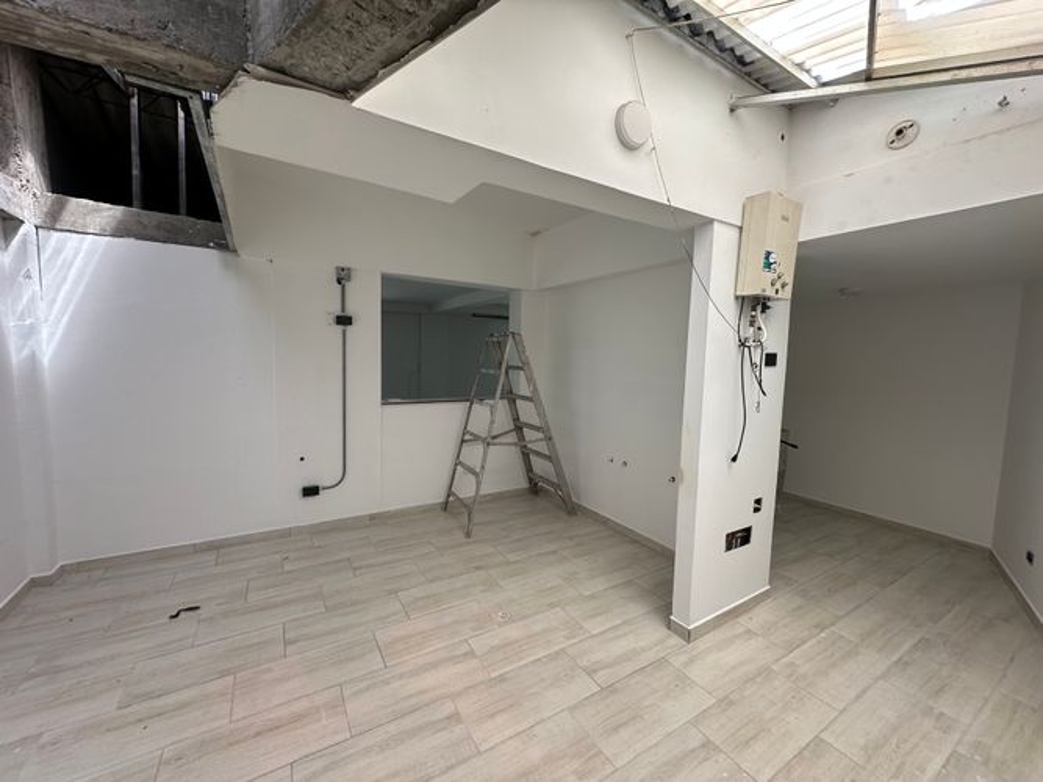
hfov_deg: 102.1
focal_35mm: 14
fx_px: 422
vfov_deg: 85.7
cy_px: 391
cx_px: 522
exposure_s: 1/184
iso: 40
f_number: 2.2
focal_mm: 2.22
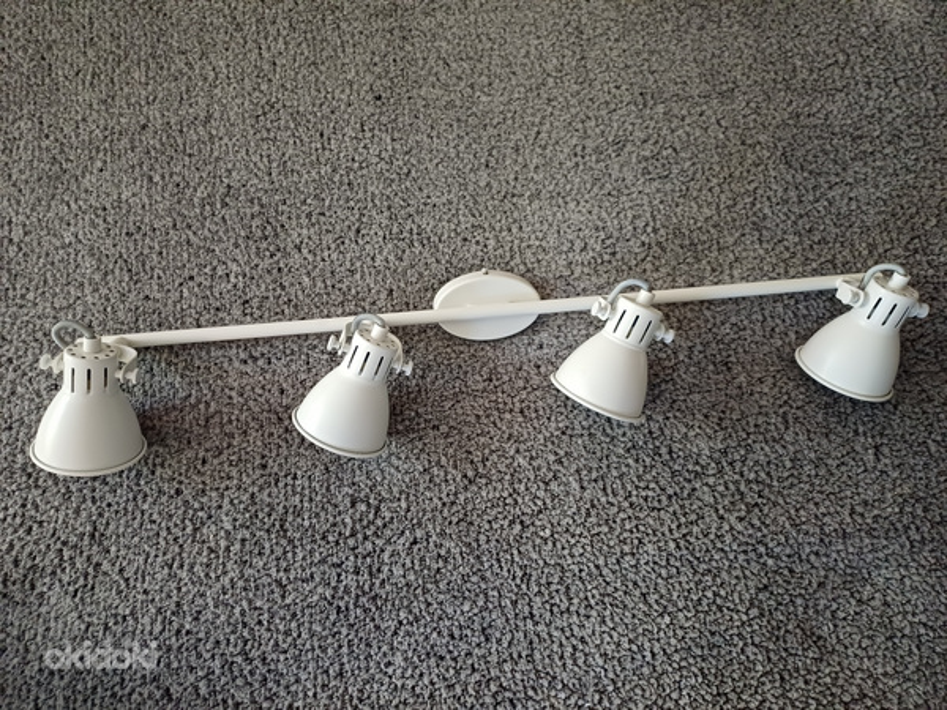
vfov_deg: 54.9
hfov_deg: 69.4
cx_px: 474
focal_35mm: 25
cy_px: 355
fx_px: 684
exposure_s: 1/20
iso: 800
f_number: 1.8
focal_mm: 4.65
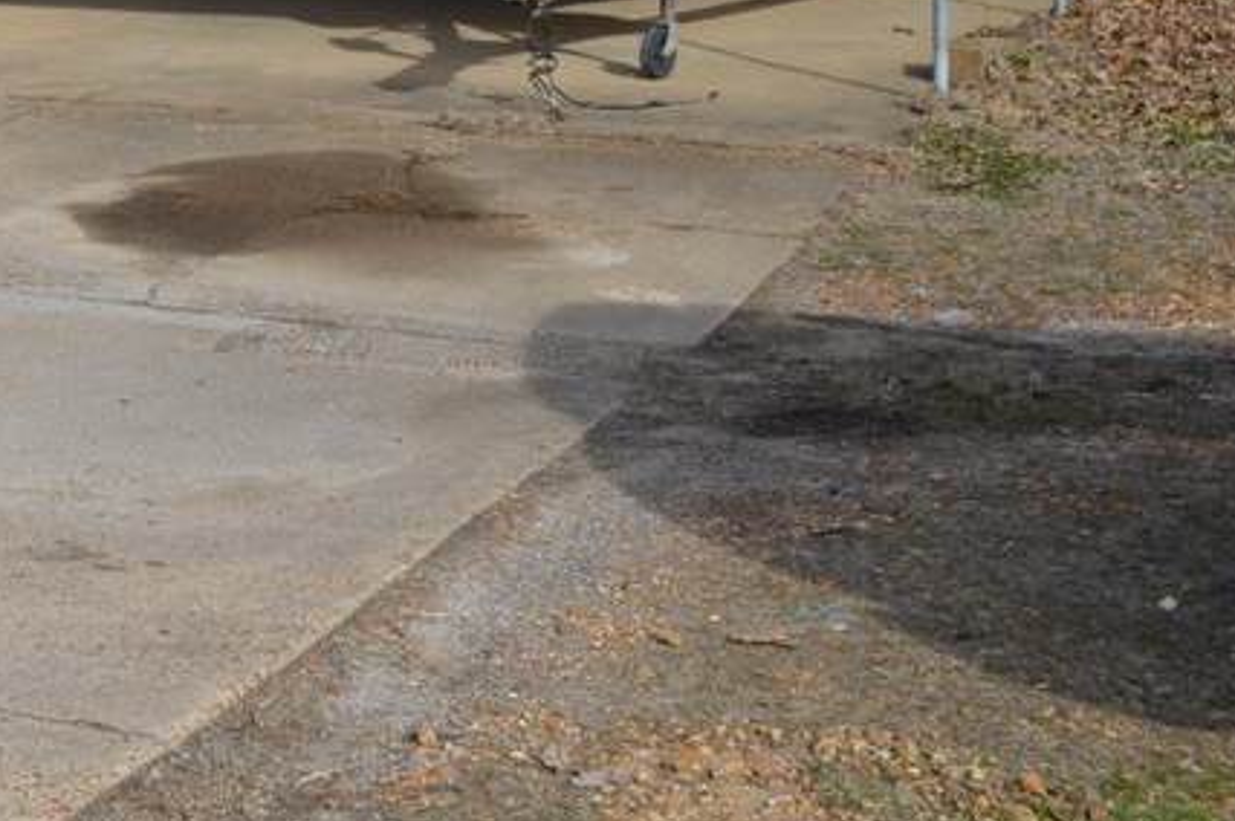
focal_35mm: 99
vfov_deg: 13.1
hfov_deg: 18.6
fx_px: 3394
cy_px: -383
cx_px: -524
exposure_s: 1/250
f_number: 8
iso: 100
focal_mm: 22
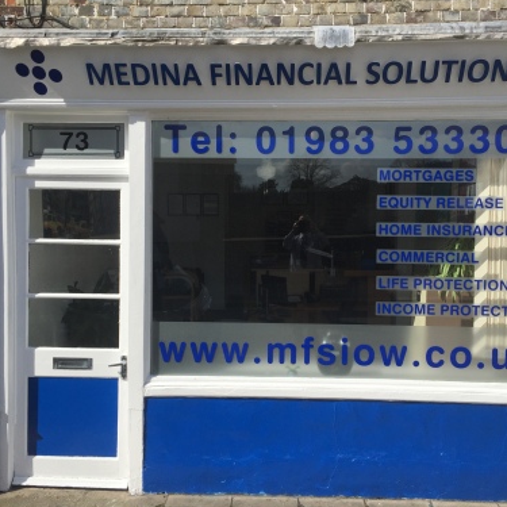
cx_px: 277
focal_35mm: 35
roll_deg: -1.7
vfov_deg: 47.2
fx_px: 580
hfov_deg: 47.2
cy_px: 250
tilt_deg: -1.0
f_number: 2.2
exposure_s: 1/3049
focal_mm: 4.15
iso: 32
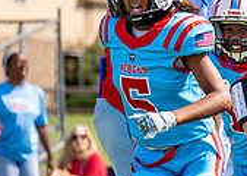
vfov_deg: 3.5
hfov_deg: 4.9
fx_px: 2835
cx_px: 483
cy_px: 130
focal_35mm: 405
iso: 160
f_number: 2.8
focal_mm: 93
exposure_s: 1/2000
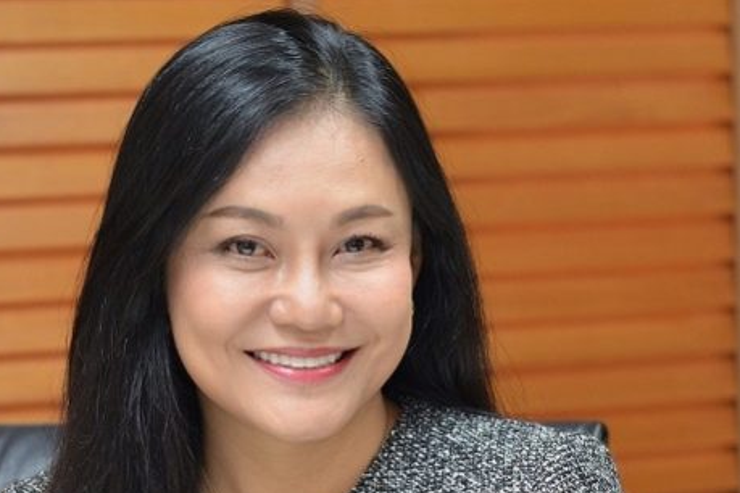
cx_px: 318
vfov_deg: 19.4
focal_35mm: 70
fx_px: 1439
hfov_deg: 28.8
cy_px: 292
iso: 500
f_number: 2.5
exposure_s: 1/100
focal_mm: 50
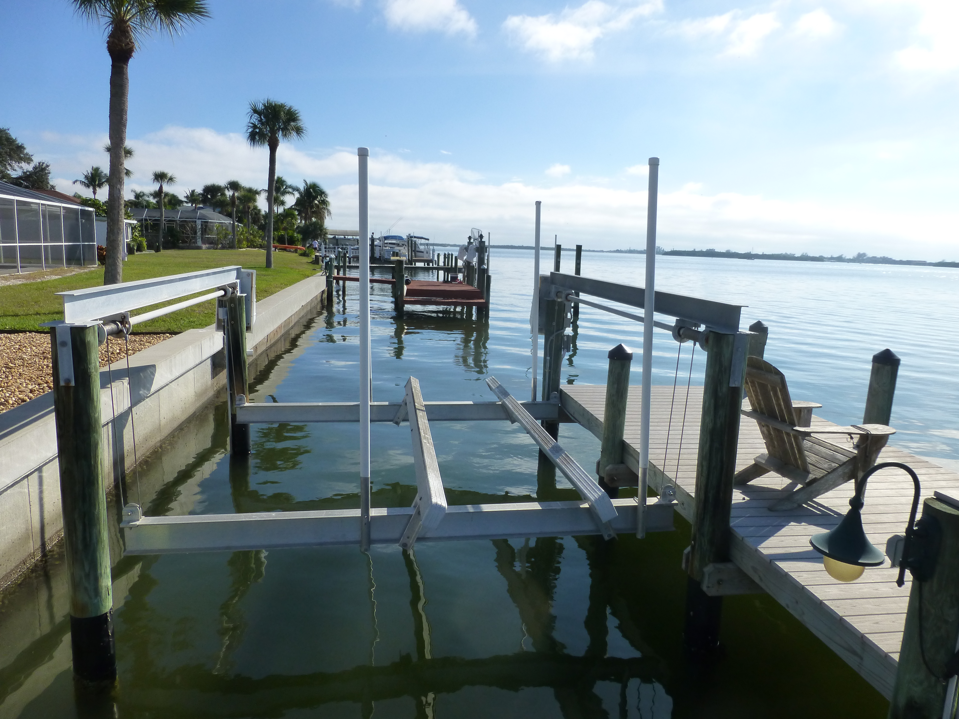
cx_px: 480
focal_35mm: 24
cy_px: 360
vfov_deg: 56.8
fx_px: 665
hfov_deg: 71.6
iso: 160
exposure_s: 1/1600
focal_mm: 4.3
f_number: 4
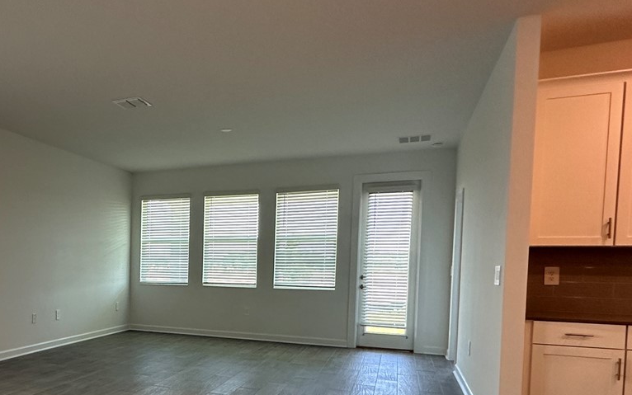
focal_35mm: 31
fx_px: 534
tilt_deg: -2.4
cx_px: 104
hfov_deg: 55.7
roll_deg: -0.9
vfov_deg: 39.7
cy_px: 289
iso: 160
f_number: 2.2
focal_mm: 2.22
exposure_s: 1/120
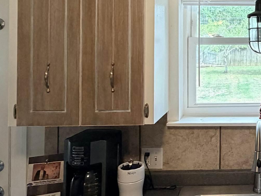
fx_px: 324
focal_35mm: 43
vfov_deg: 32.7
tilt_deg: -0.7
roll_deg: +0.3
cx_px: 258
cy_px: 42
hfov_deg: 39.0
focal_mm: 2.22
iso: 320
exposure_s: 1/60
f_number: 2.2
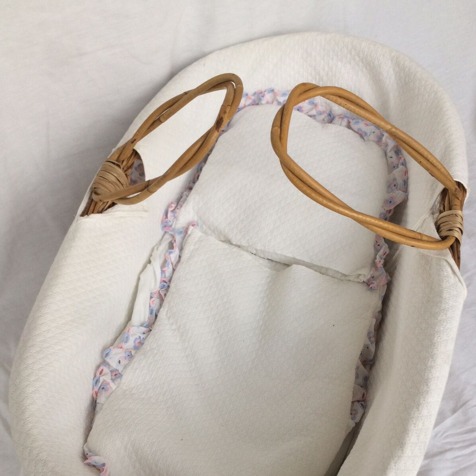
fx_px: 545
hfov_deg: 47.2
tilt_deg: -57.3
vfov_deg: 46.8
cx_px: 241
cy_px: 300
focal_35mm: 35
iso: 64
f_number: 2.2
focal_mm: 4.15
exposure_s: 1/100
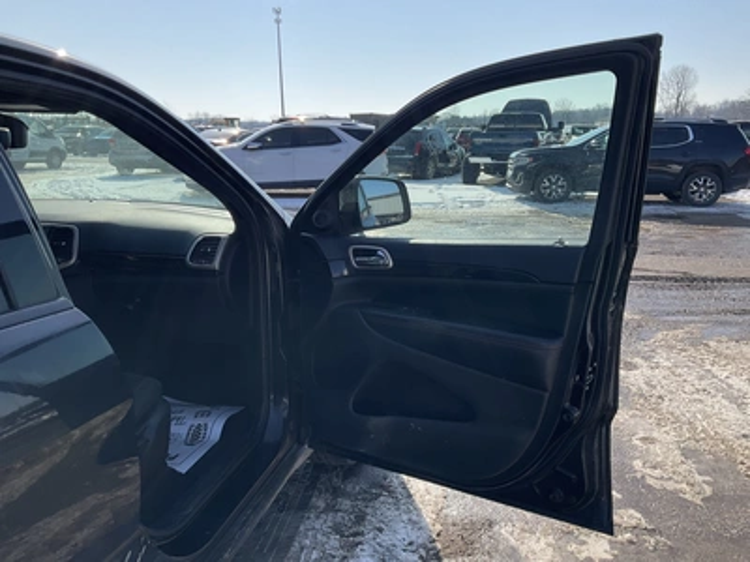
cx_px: 375
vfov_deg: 48.2
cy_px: 281
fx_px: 628
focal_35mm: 29
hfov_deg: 61.7
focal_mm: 3
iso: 25
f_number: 1.8
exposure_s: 1/1912
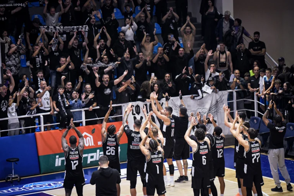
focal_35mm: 150
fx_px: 1225
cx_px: 147
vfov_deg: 9.1
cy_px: 98
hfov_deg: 13.7
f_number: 4.5
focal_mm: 150
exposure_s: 1/1250
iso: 6400
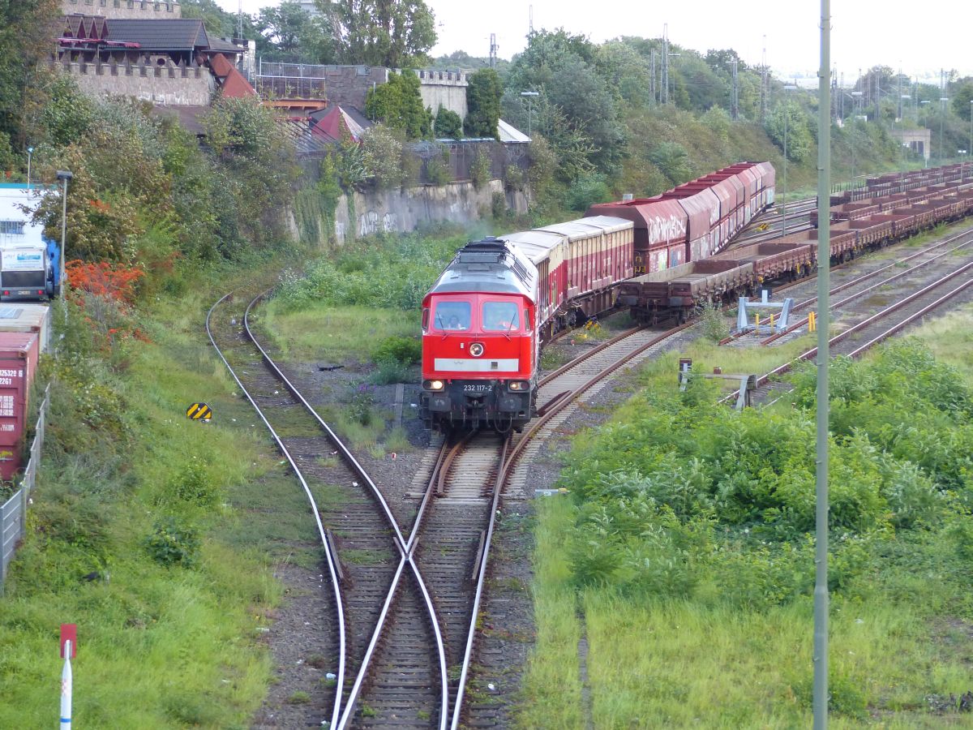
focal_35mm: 114
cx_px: 486
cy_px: 365
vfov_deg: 13.0
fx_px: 3204
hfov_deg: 17.3
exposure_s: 1/500
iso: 320
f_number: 2.8
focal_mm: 20.5
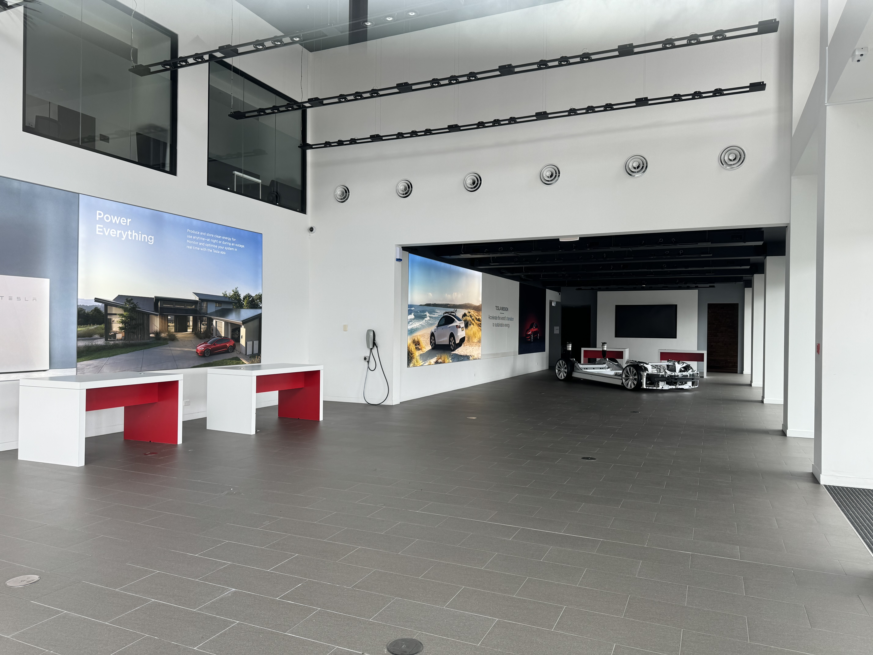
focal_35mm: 24
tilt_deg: +0.0
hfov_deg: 71.6
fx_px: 605
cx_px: 436
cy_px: 328
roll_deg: -0.5
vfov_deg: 56.8
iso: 64
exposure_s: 1/124
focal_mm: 6.76
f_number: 1.78
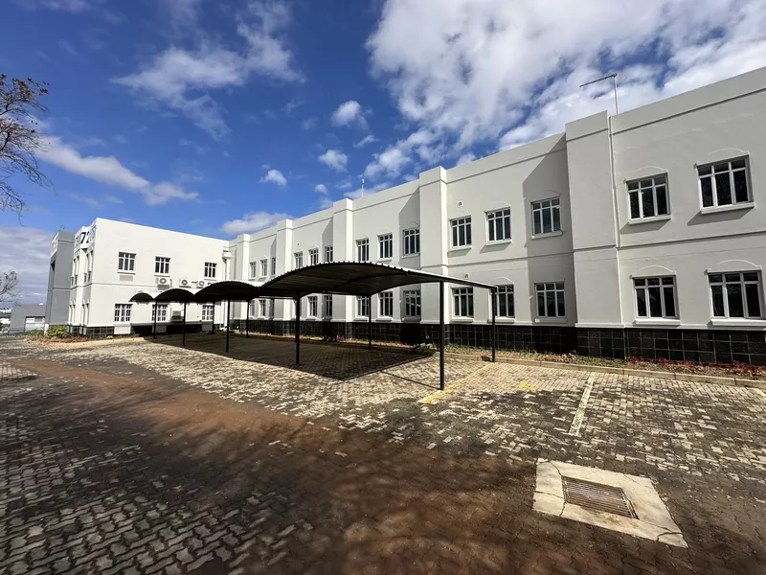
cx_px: 383
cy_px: 288
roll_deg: +0.5
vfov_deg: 85.7
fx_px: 310
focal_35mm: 14
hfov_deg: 102.1
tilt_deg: +4.8
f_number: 2.2
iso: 50
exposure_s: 1/2817
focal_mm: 2.22
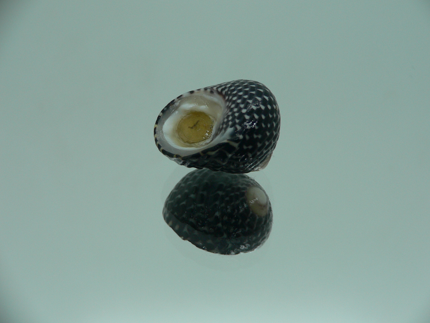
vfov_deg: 39.7
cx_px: 220
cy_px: 159
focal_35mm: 36
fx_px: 447
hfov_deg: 51.3
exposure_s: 1/60
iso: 80
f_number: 2.8
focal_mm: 4.6
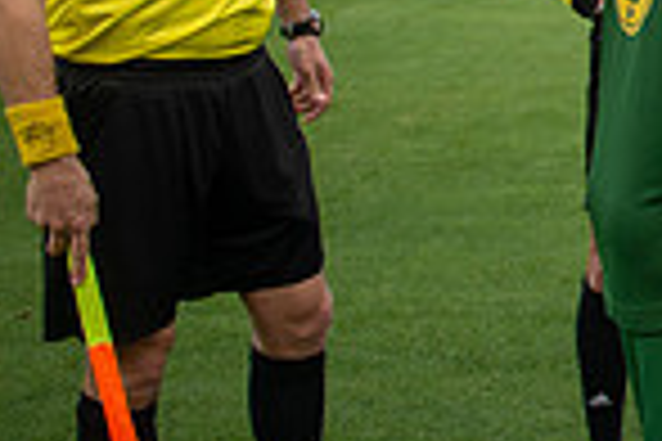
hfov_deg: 17.7
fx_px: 1747
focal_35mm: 95
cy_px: -169
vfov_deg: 13.7
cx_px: 1157
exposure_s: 1/800
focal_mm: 24
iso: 400
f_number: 2.8
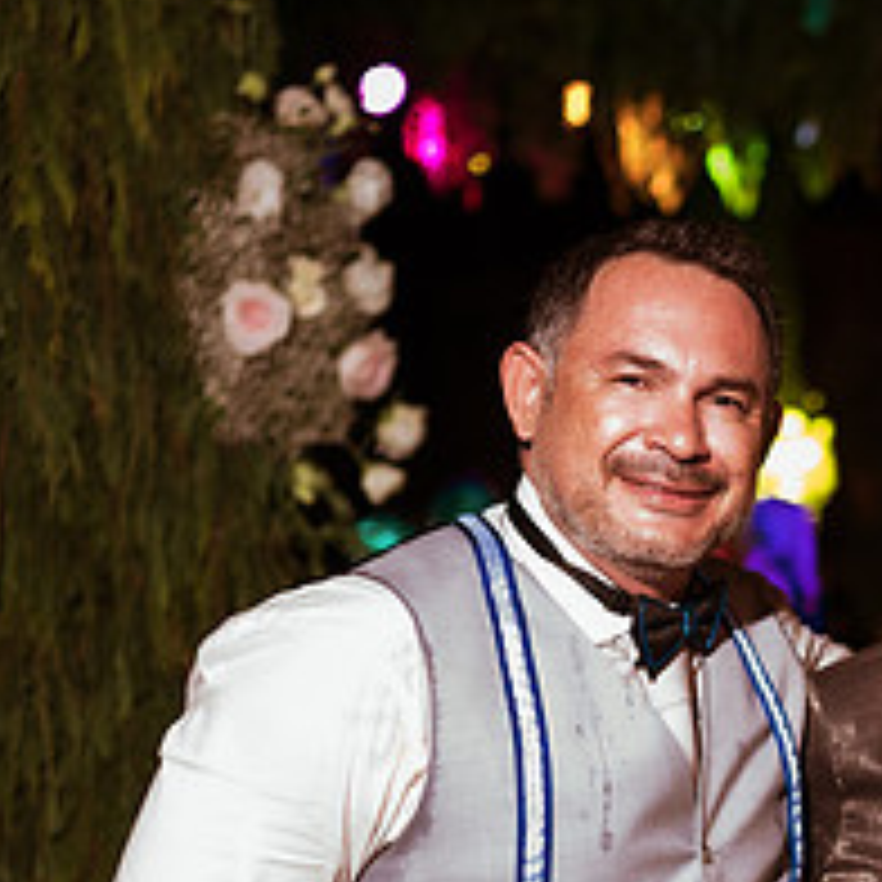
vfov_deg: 17.9
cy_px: 753
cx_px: 1001
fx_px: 2767
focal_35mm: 96
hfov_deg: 17.4
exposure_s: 1/200
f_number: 1.8
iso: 1600
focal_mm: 35
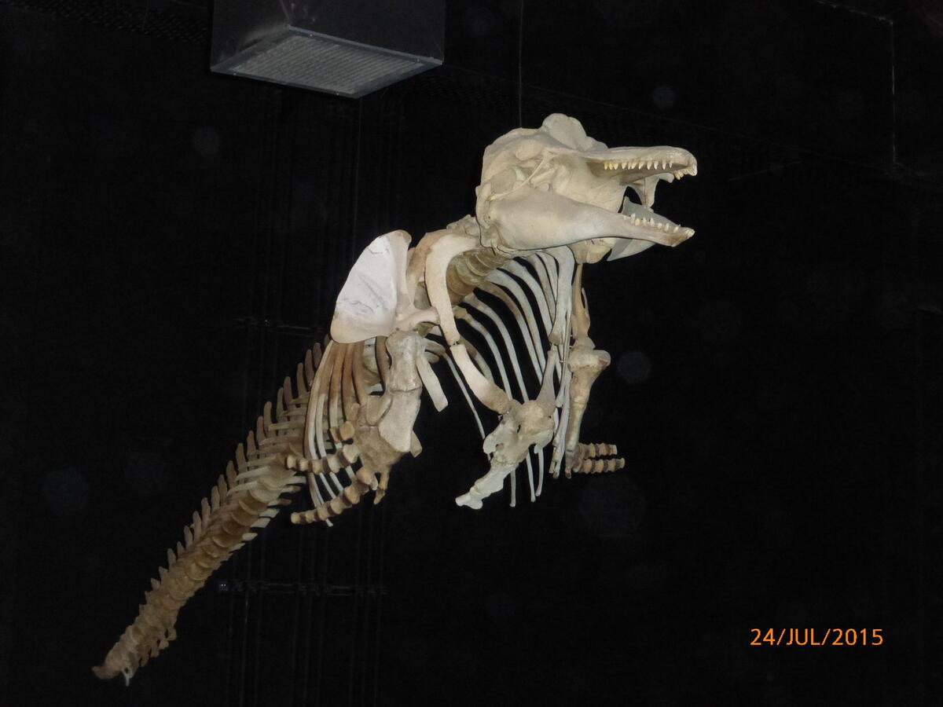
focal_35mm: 65
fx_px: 1771
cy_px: 354
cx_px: 472
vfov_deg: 22.6
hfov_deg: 29.8
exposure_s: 1/60
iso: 1250
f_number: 4.8
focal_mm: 11
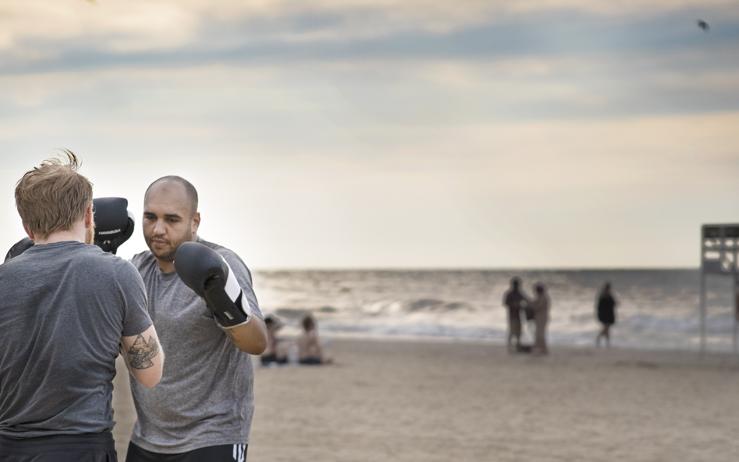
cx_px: 344
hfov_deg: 17.0
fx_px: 2477
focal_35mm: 123
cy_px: 227
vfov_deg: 10.7
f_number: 3.5
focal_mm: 85
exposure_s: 1/3200
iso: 2000
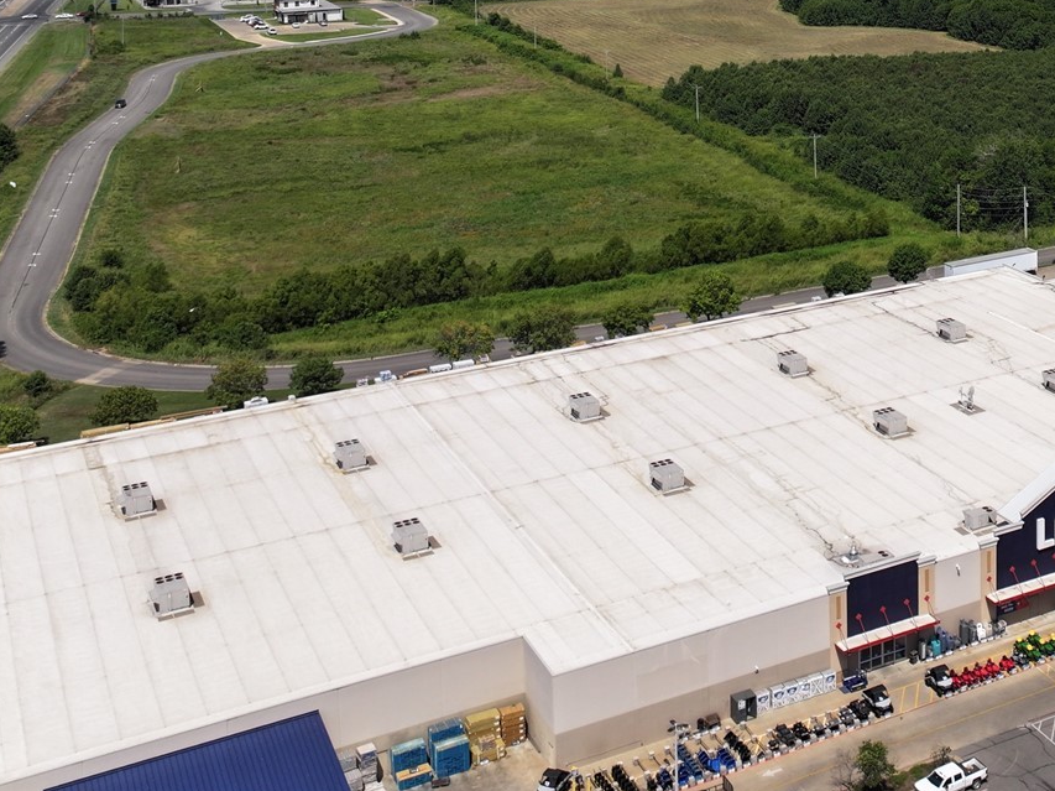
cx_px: 1006
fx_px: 1645
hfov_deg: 33.2
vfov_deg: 25.7
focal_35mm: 54
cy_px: 2
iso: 110
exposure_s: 1/50
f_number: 2.8
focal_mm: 12.29
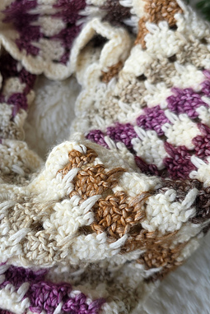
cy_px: 159
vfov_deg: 48.4
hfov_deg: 32.8
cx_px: 54
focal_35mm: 40
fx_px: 350
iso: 50
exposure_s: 1/180
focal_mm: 6.3
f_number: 1.7
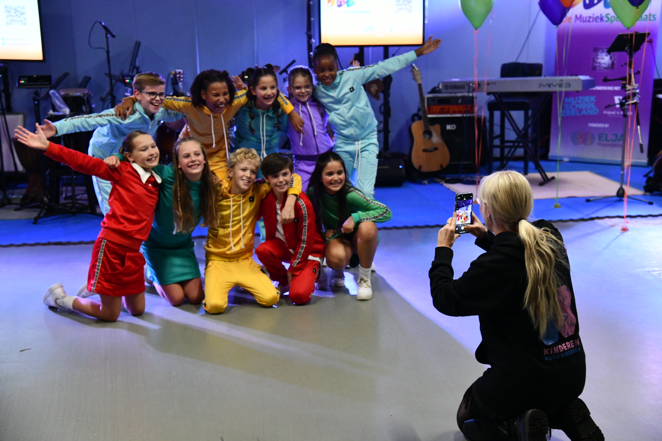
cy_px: 220
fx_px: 1011
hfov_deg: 36.2
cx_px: 331
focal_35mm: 55
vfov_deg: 24.6
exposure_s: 1/80
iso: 5000
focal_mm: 55
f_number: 4.5
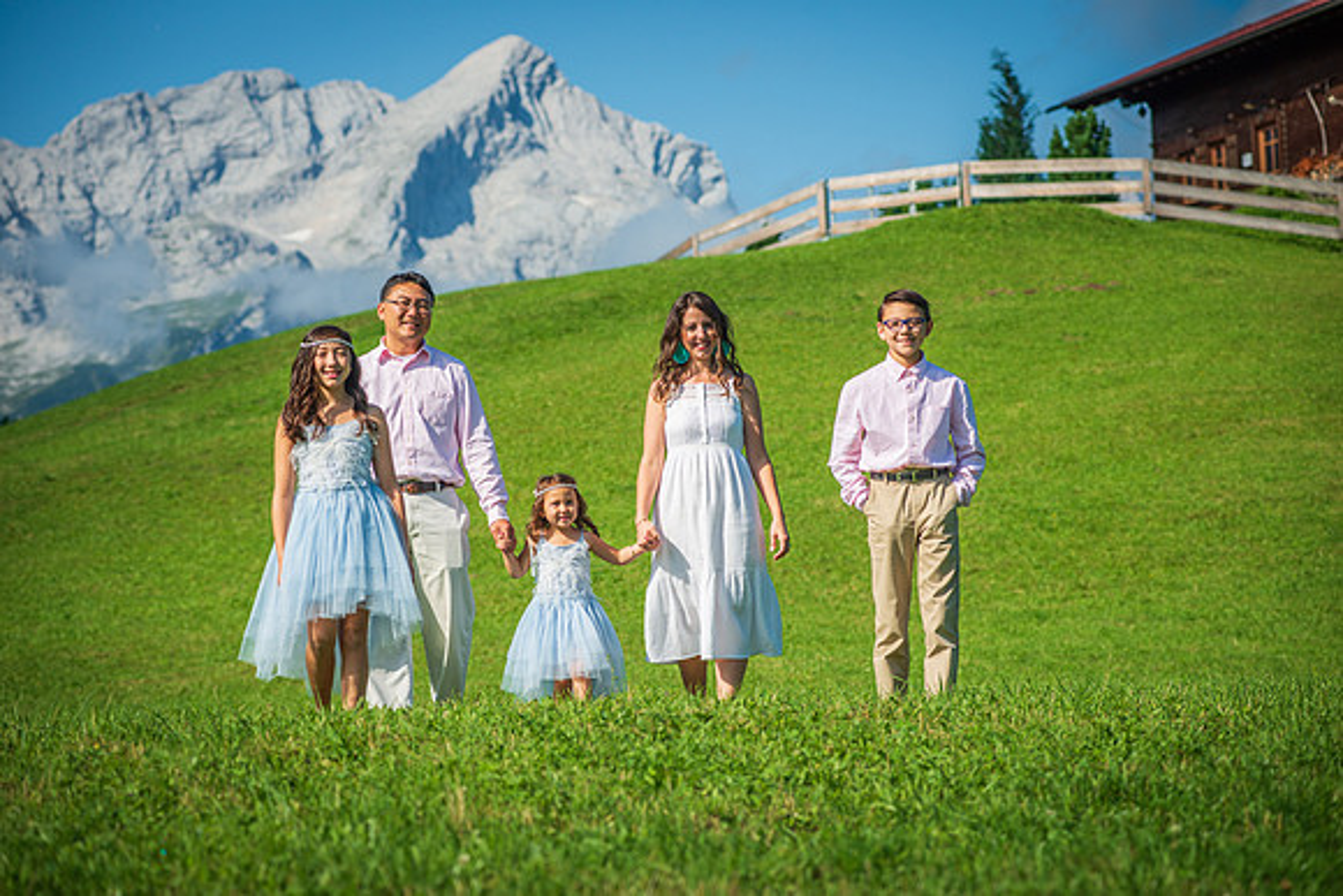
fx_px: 4179
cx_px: 672
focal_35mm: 112
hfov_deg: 18.3
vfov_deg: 12.2
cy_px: 448
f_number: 5
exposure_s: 1/1600
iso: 160
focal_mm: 112
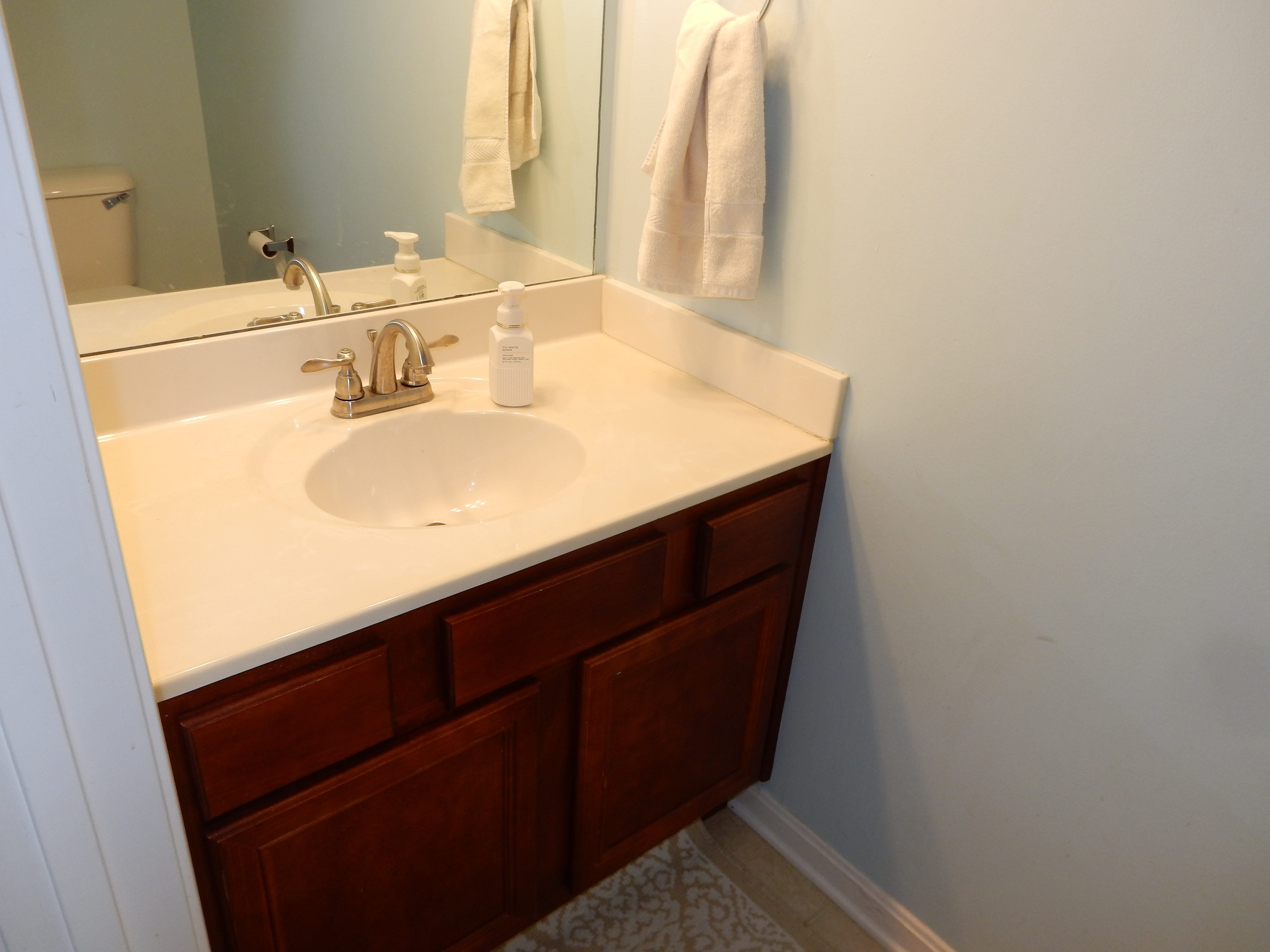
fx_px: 917
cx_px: 635
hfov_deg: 69.4
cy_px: 476
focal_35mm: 25
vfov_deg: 54.9
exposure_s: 1/30
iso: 125
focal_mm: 4.5
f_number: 3.7
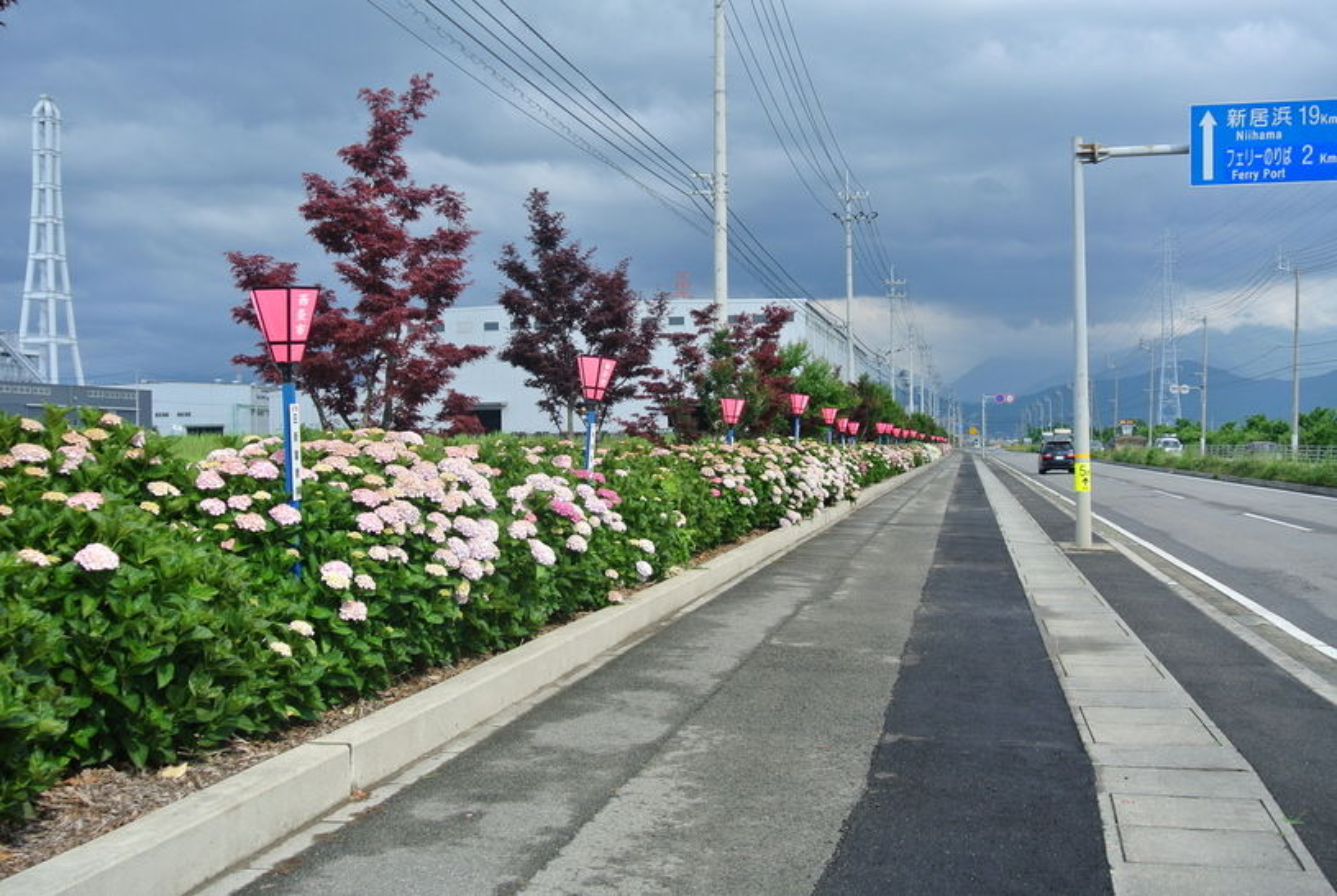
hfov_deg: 51.8
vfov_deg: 36.1
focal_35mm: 37
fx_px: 1376
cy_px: 448
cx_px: 668
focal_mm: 14
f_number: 4.5
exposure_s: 1/500
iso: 100
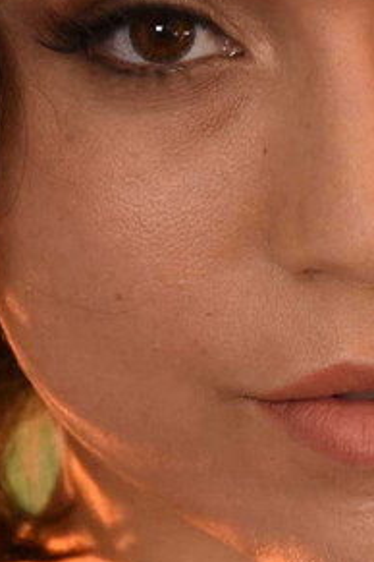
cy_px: 124
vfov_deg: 6.7
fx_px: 4815
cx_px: 305
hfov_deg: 4.4
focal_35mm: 309
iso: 500
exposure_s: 1/80
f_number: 5.6
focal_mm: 120
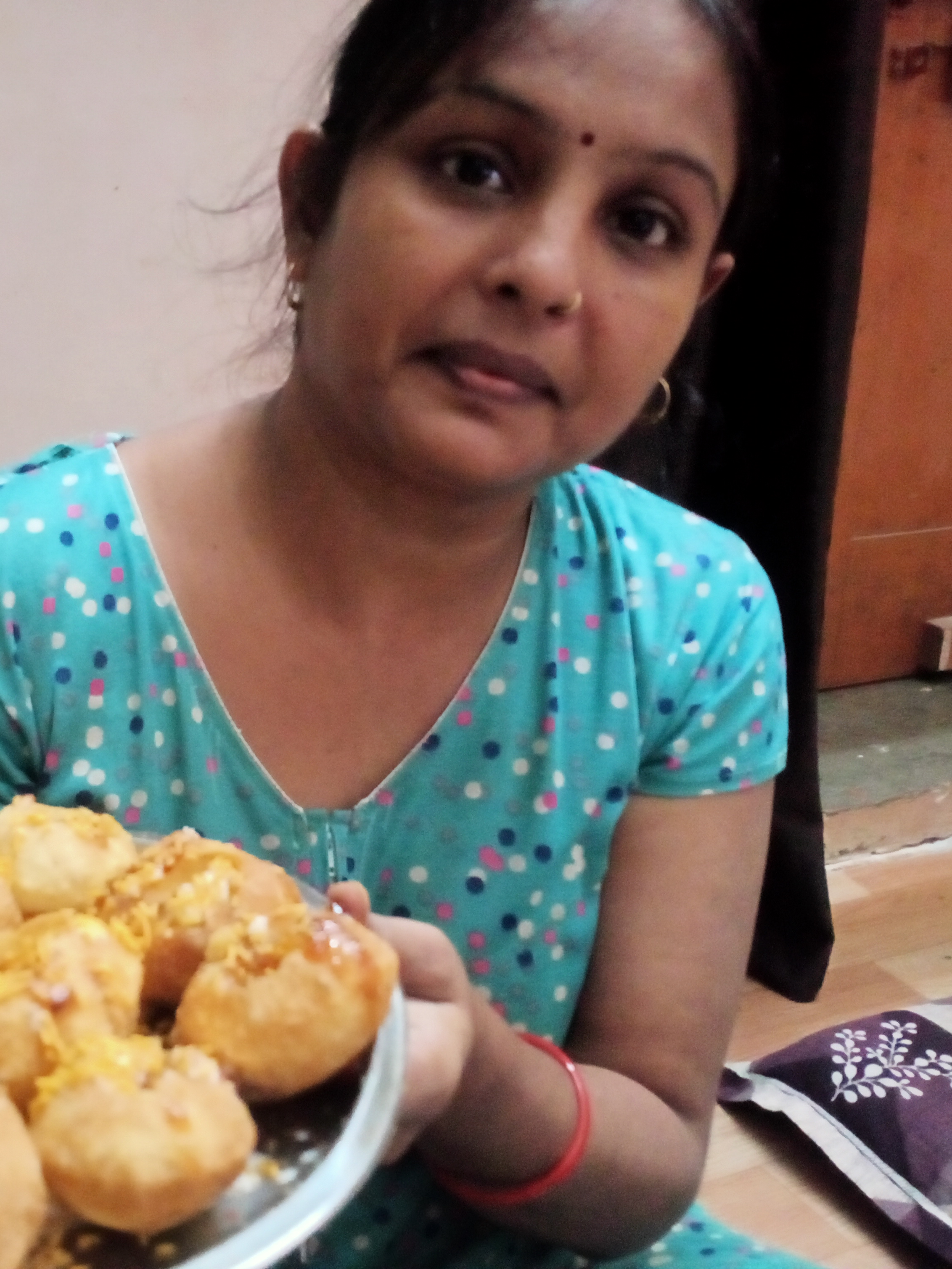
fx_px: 1393
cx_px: 143
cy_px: 627
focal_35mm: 38
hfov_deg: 36.0
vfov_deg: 49.0
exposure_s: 1/25
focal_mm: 4.05
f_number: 1.8
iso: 2953
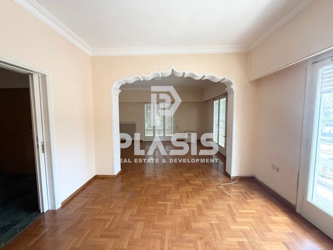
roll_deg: +0.7
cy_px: 125
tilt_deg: -3.9
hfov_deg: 102.1
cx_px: 166
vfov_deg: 85.7
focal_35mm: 14
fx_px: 135
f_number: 2.2
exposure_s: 1/86
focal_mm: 2.22
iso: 320
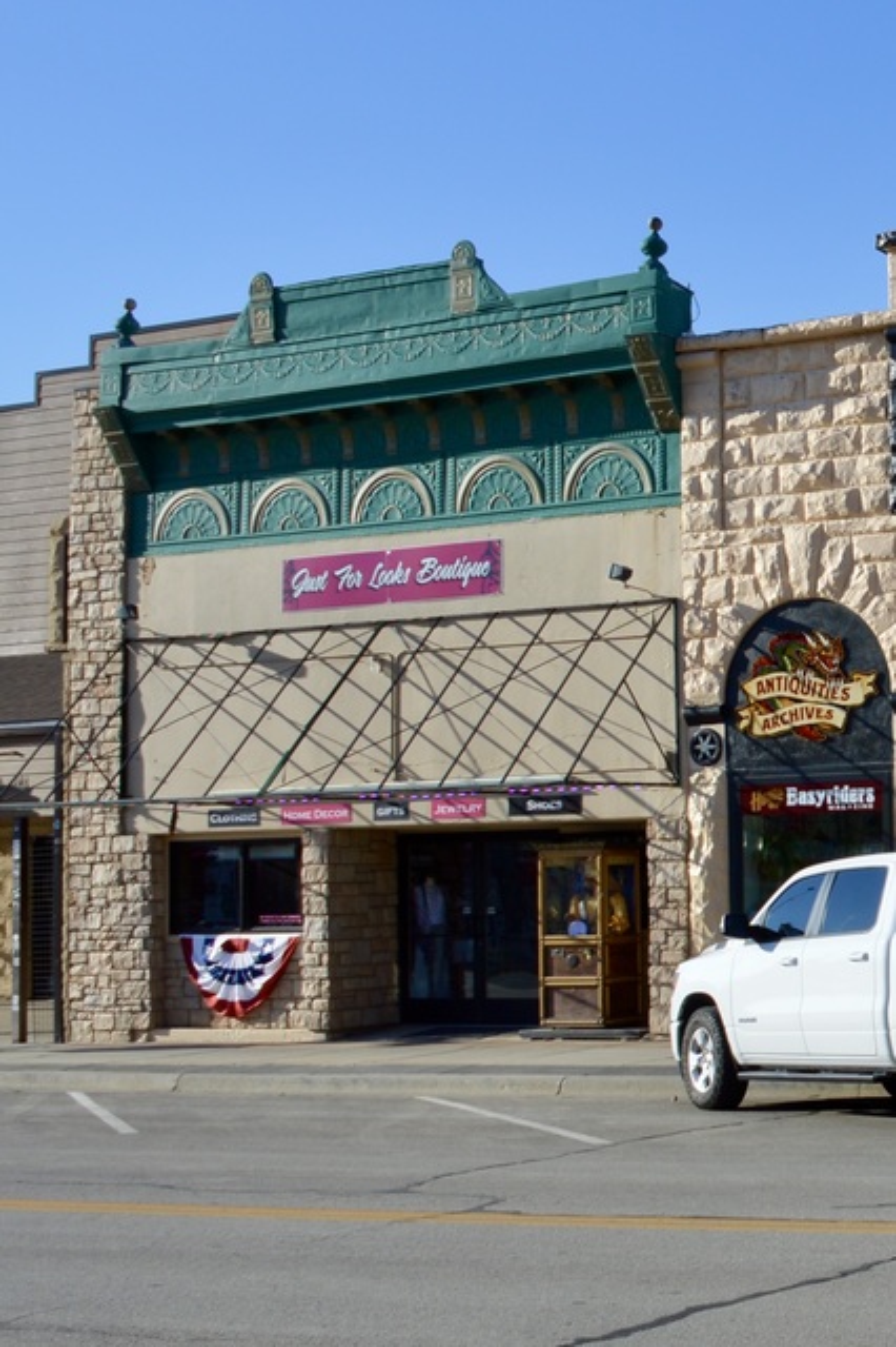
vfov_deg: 67.4
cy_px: 674
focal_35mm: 27
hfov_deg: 47.9
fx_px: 1009
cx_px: 448
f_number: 8
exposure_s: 1/250
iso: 100
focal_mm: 18
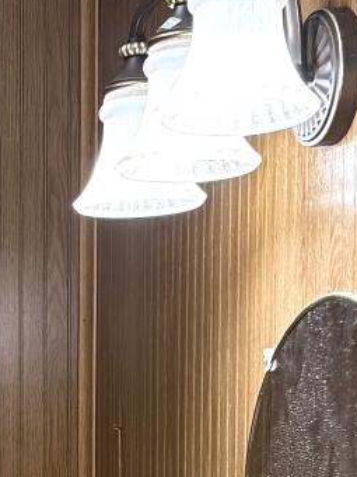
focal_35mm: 141
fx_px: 1939
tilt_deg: -3.0
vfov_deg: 13.5
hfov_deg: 10.1
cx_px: -234
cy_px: 607
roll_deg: +0.5
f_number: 1.78
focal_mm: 6.76
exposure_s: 1/120
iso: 250
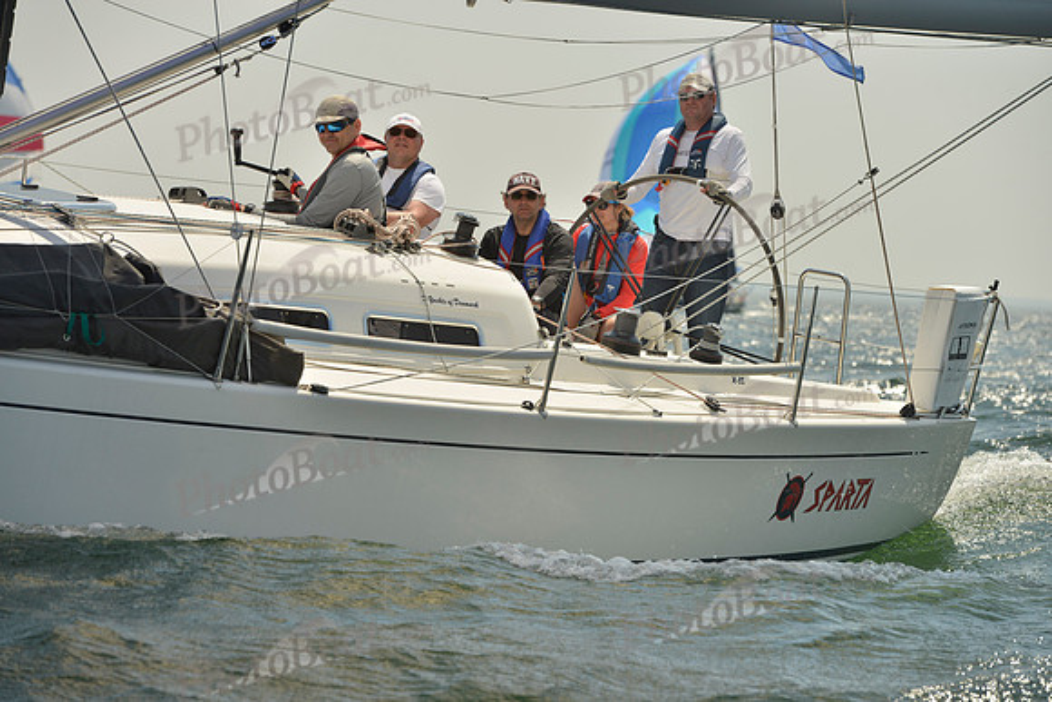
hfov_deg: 13.2
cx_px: 526
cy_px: 351
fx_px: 4530
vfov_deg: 8.9
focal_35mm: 155
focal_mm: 155
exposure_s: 1/1250
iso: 200
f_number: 8
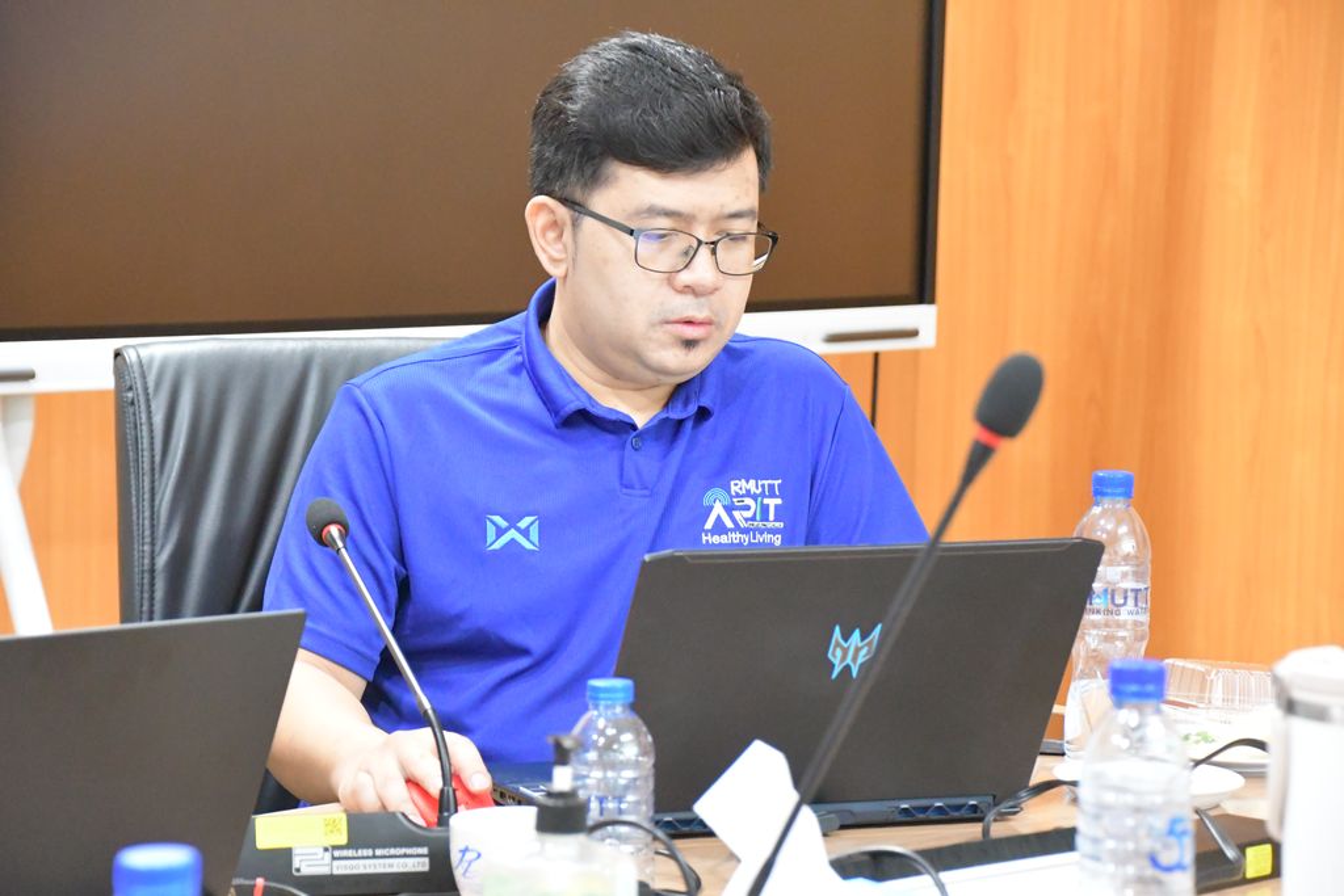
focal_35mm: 120
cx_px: 672
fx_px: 4480
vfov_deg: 11.4
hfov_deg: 17.1
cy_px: 448
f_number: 5.3
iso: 11400
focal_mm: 80
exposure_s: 1/125
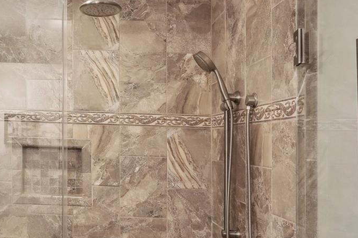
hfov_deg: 46.3
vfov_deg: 34.0
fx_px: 390
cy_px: 133
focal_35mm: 39
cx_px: 63
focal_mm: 16.5
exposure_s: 1/6
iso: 400
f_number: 8
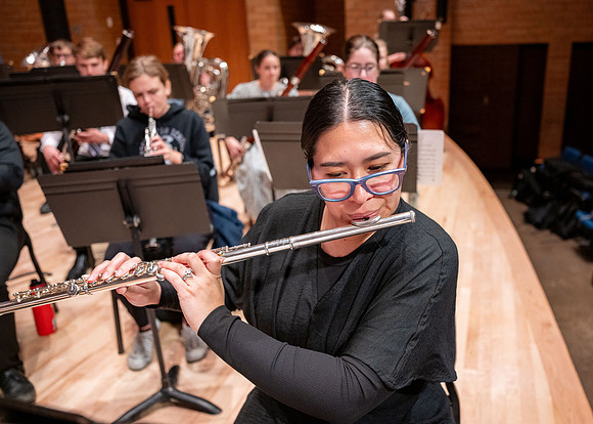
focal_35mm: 29
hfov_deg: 61.7
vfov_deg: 46.5
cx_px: 347
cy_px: 192
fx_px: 492
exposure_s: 1/320
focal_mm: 25.5
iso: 640
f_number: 2.8
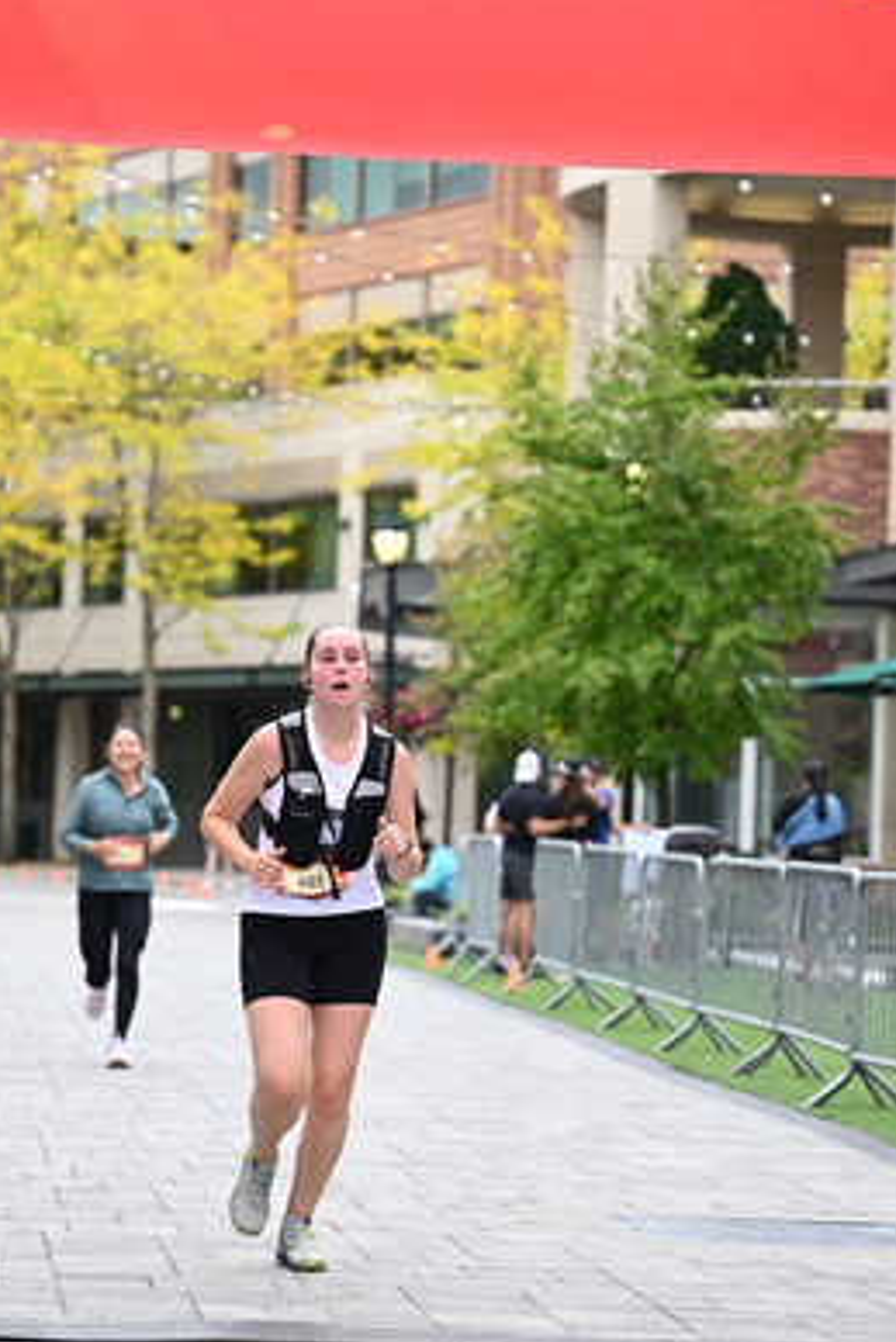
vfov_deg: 16.8
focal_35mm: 122
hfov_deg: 11.2
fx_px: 4550
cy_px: 716
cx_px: 396
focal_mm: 86
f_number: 2.8
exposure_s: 1/2000
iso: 640
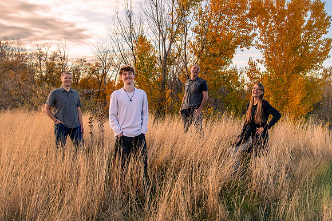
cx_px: 184
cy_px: 107
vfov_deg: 33.3
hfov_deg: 48.3
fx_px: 369
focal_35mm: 40
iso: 400
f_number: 7.1
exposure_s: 1/250
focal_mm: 35
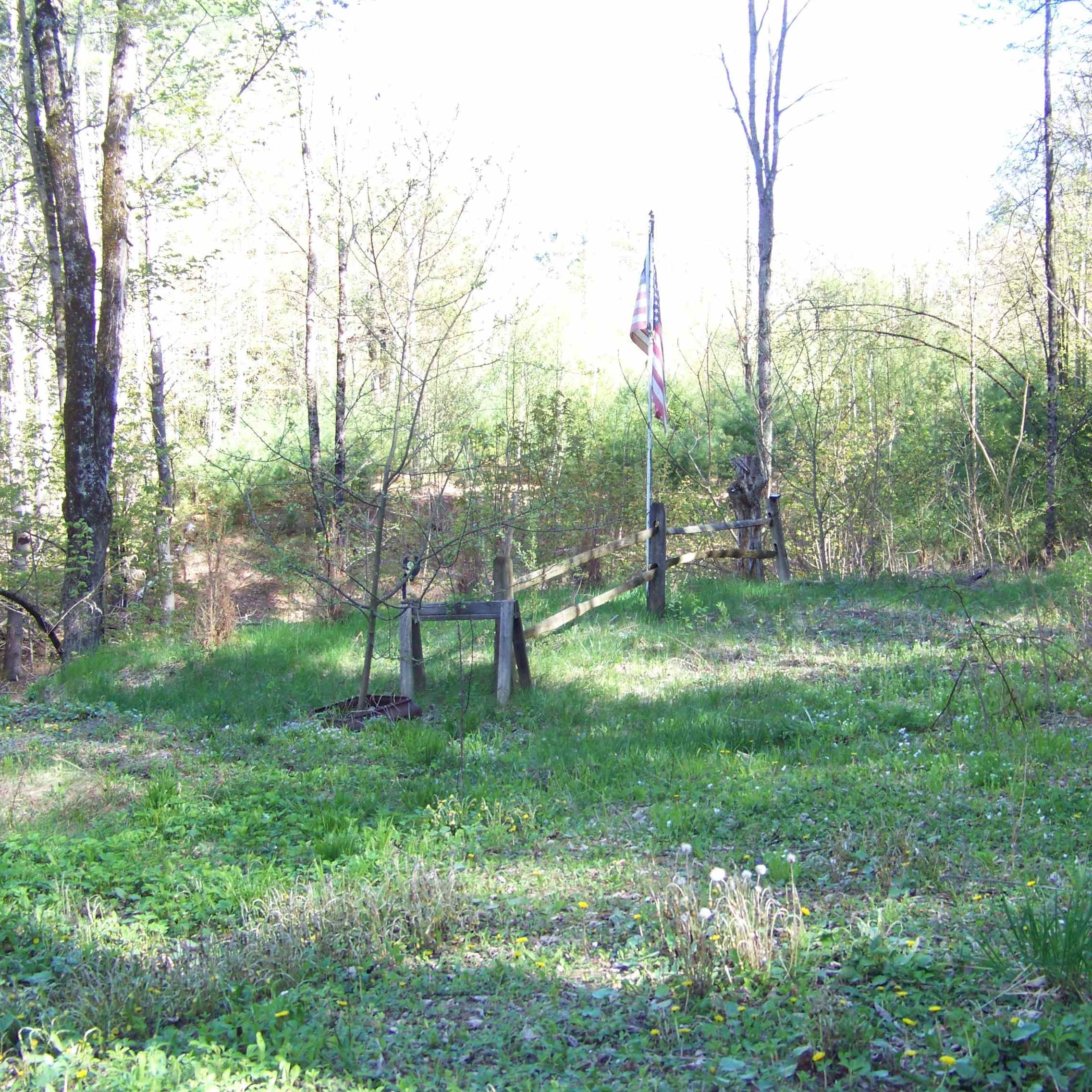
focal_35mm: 43
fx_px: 1535
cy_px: 543
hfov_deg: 39.0
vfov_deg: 39.2
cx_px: 642
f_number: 2.8
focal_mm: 5.85
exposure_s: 1/60
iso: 69
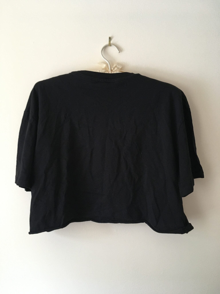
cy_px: 147
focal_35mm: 29
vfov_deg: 61.7
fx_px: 246
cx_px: 110
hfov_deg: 48.2
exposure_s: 1/30
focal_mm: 4.15
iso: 160
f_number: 2.2
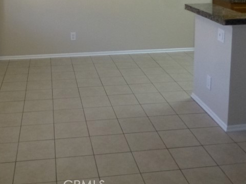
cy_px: -4
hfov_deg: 37.4
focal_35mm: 51
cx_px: 103
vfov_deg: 26.8
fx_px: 362
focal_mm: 4.3
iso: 320
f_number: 3.3
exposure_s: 1/60
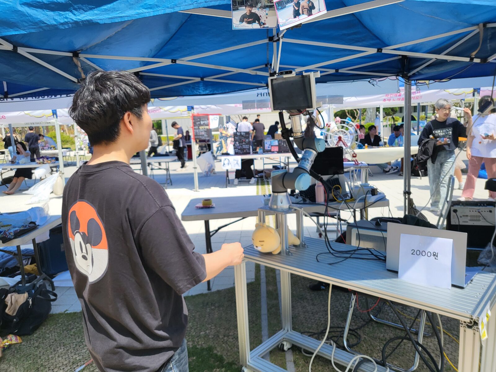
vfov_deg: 53.1
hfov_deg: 67.3
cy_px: 186
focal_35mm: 26
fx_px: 373
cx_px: 248
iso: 50
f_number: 1.8
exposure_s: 1/1746
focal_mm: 4.25
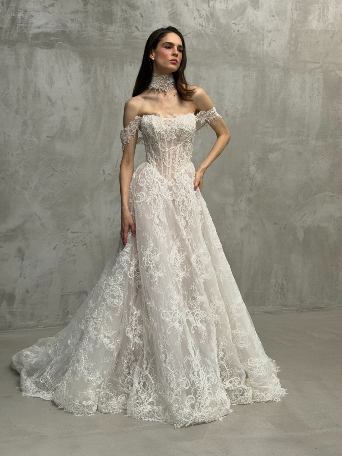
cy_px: 228
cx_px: 171
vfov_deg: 39.7
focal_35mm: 48
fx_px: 632
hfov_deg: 30.3
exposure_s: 1/83
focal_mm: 6.76
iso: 100
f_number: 1.78
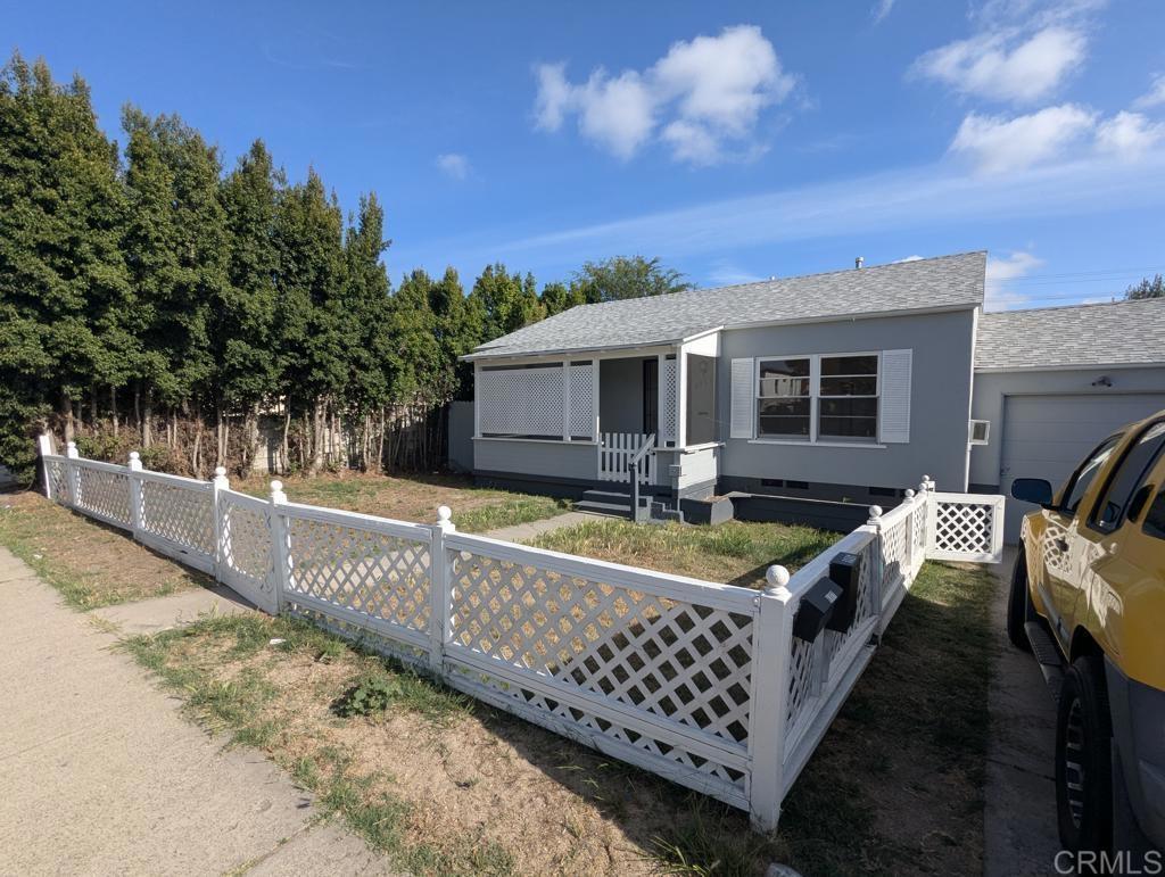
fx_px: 539
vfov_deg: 78.2
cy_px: 438
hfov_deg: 94.4
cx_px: 582
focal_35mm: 16
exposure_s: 1/1789
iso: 49
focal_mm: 2.35
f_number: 2.2
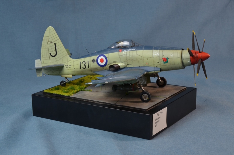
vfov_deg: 18.8
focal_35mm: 72
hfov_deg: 28.1
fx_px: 467
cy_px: 78
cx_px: 117
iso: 200
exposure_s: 1/4
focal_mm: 48
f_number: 18
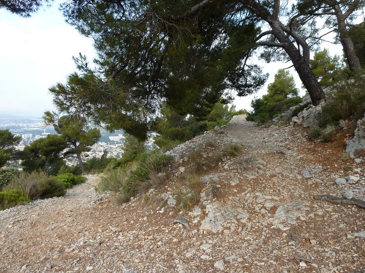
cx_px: 182
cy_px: 136
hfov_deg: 69.4
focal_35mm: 25
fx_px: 264
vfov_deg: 54.9
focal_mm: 4.1
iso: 80
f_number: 4
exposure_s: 1/160
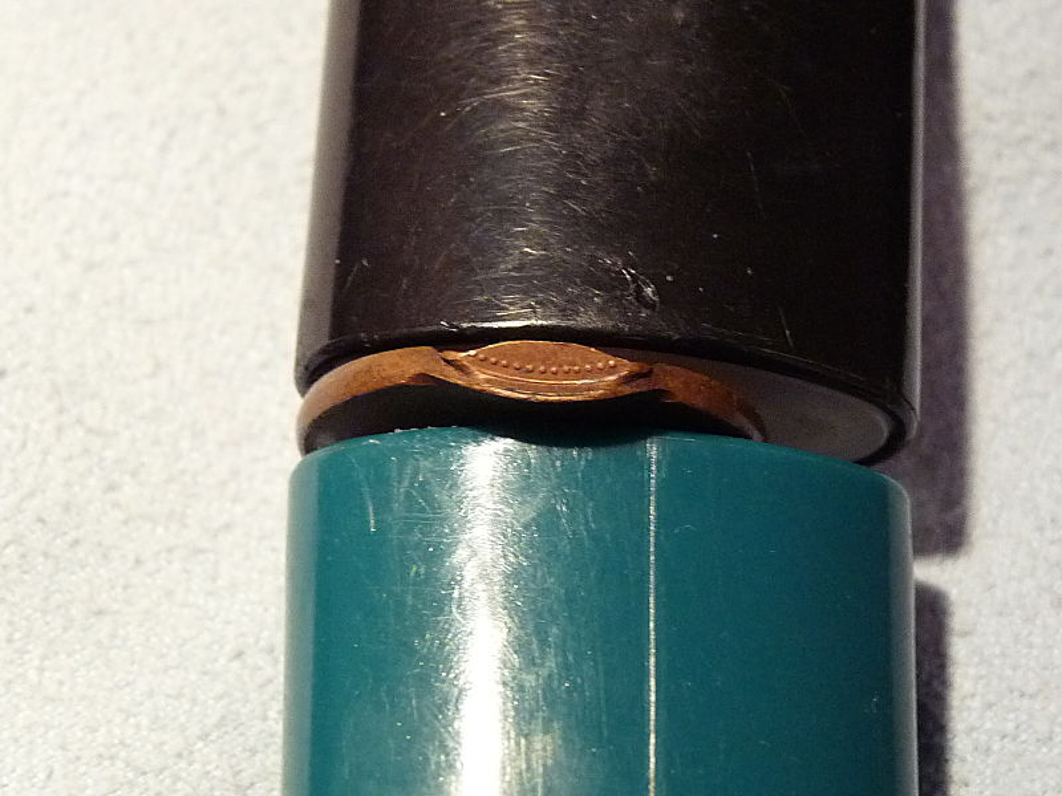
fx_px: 3774
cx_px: 531
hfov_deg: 16.0
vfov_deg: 12.0
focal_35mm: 123
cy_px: 398
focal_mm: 12.4
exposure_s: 1/25
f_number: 3.4
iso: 400
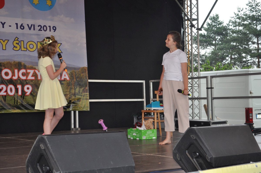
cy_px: 86
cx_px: 130
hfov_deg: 29.3
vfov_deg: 19.7
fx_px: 500
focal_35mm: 69
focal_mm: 46
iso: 560
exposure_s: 1/125
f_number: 5.3
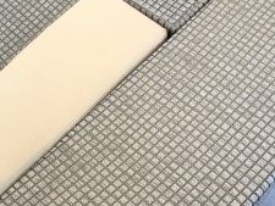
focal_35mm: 74
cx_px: -20
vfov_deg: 19.2
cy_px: -10
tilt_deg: -47.5
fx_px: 588
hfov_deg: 24.7
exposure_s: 1/121
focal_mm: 4.25
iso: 32
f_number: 1.8
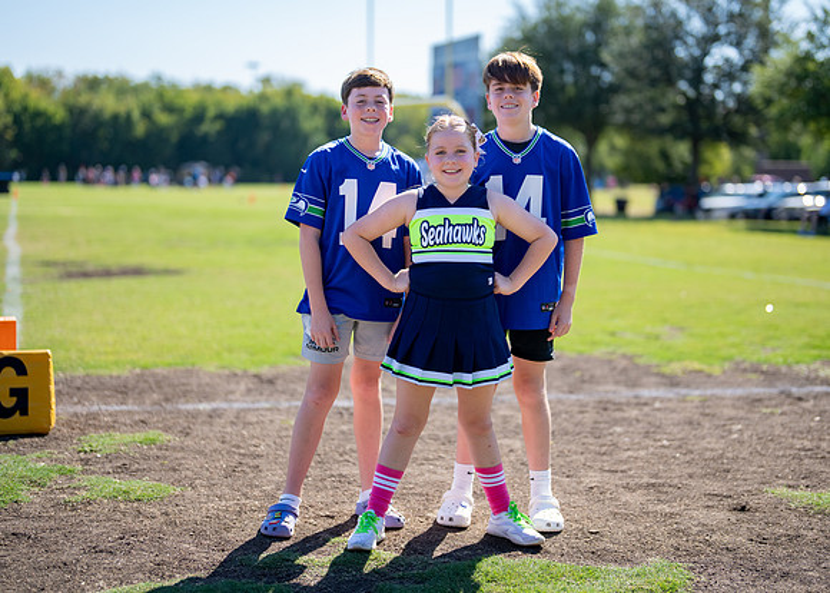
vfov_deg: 23.9
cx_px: 455
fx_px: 1398
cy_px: 263
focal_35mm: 59
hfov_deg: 33.0
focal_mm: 50
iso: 250
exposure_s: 1/10000
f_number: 1.2
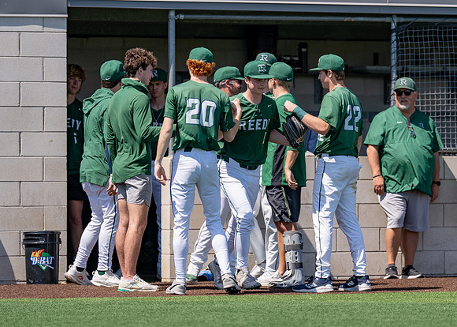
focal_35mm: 261
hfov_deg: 7.7
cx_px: 271
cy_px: 152
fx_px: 3390
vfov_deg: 5.5
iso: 100
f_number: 2.8
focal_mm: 200
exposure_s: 1/2000
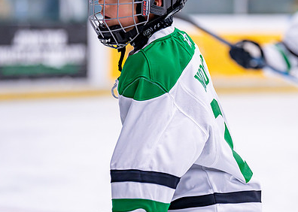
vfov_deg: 6.9
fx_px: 1759
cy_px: 64
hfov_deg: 9.7
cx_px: 187
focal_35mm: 208
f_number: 2.8
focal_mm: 119
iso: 2500
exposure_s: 1/1250
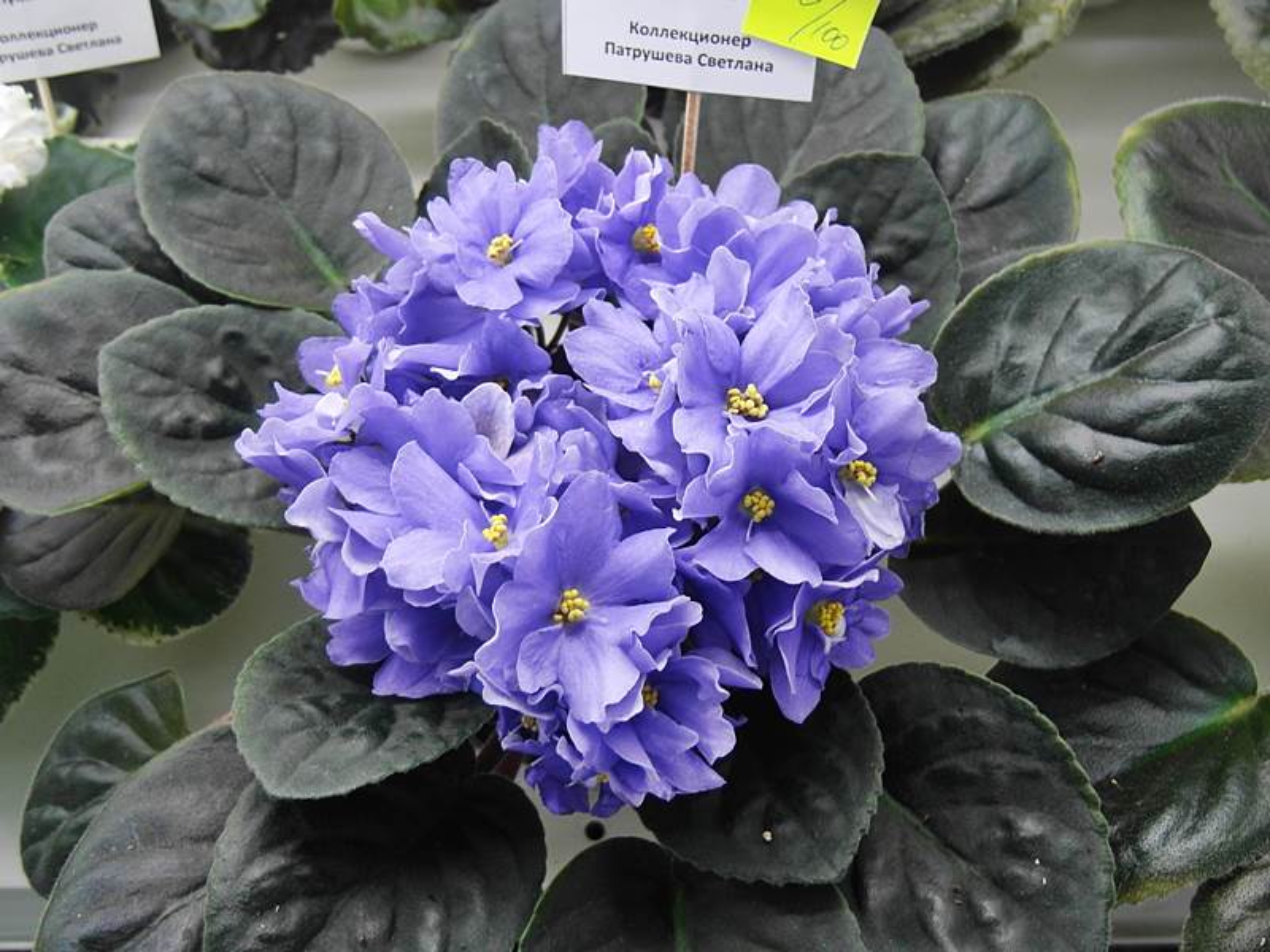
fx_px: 881
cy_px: 476
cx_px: 635
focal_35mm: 24
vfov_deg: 56.8
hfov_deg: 71.6
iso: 80
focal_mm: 5.2
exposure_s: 1/90
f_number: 1.8
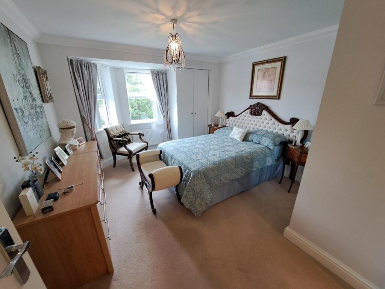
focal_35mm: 13
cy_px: 144
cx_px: 192
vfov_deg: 89.9
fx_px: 145
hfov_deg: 106.2
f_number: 2.2
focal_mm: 1.74
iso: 125
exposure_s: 1/50
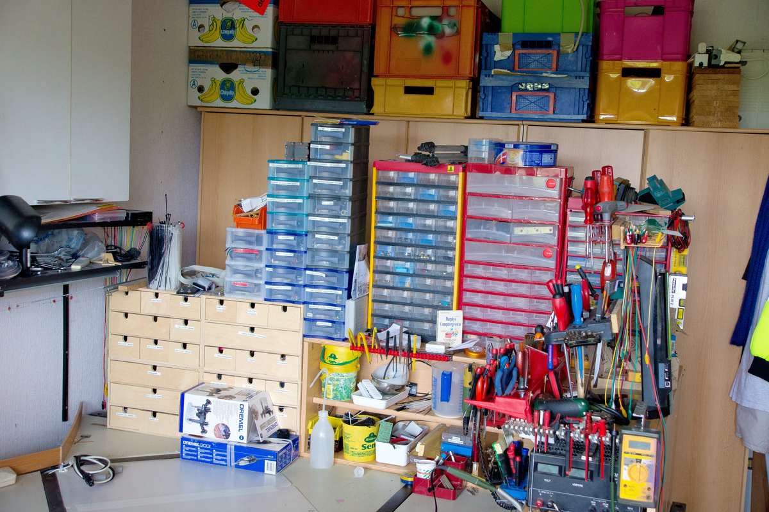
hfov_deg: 46.4
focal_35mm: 42
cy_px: 256
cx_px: 384
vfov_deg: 31.9
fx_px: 897
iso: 400
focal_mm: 28
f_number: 4
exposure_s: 1/125
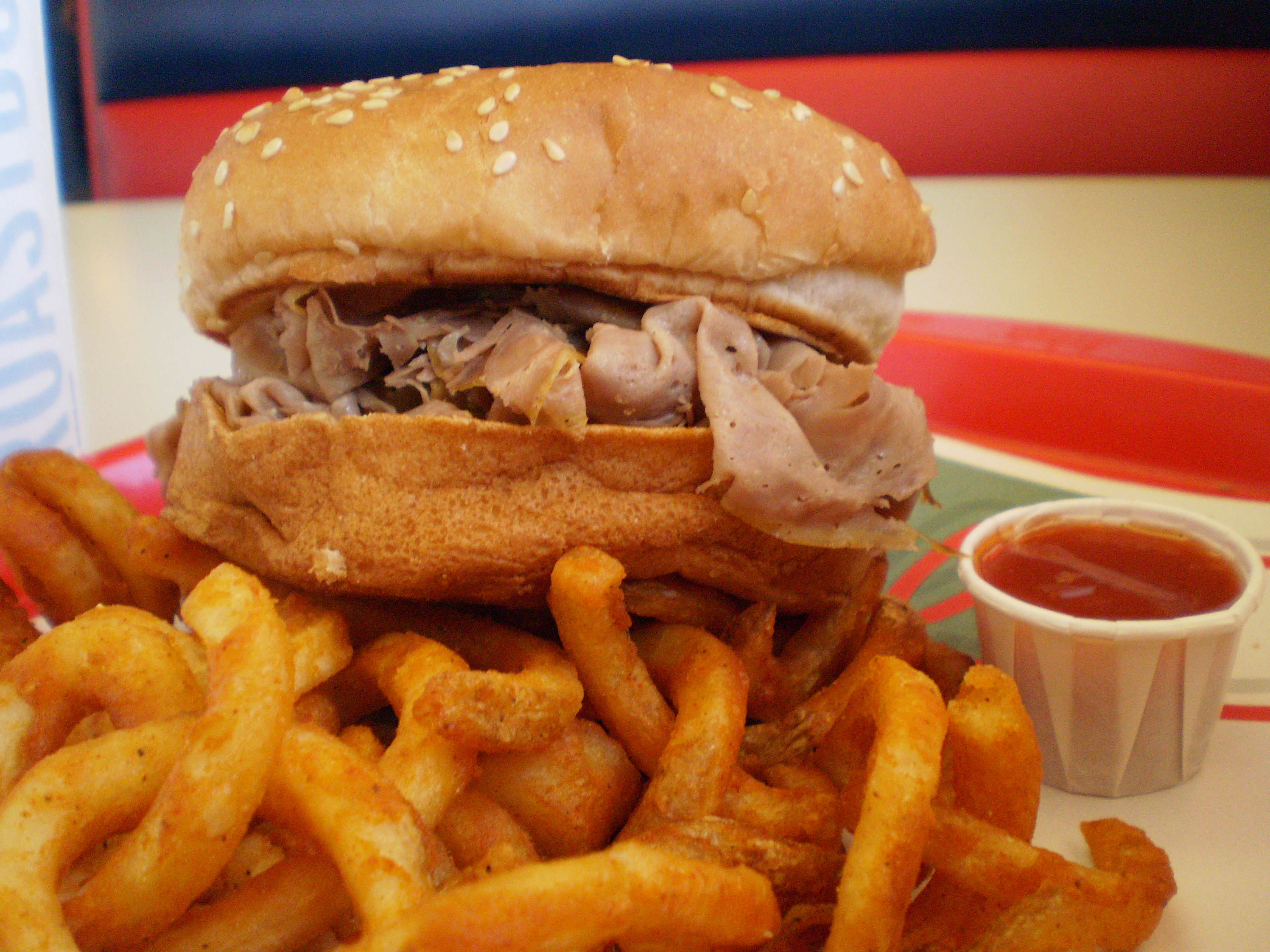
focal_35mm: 36
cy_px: 476
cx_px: 635
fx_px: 1321
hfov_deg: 51.4
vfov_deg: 39.7
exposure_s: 1/100
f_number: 3.1
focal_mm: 6.3
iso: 400
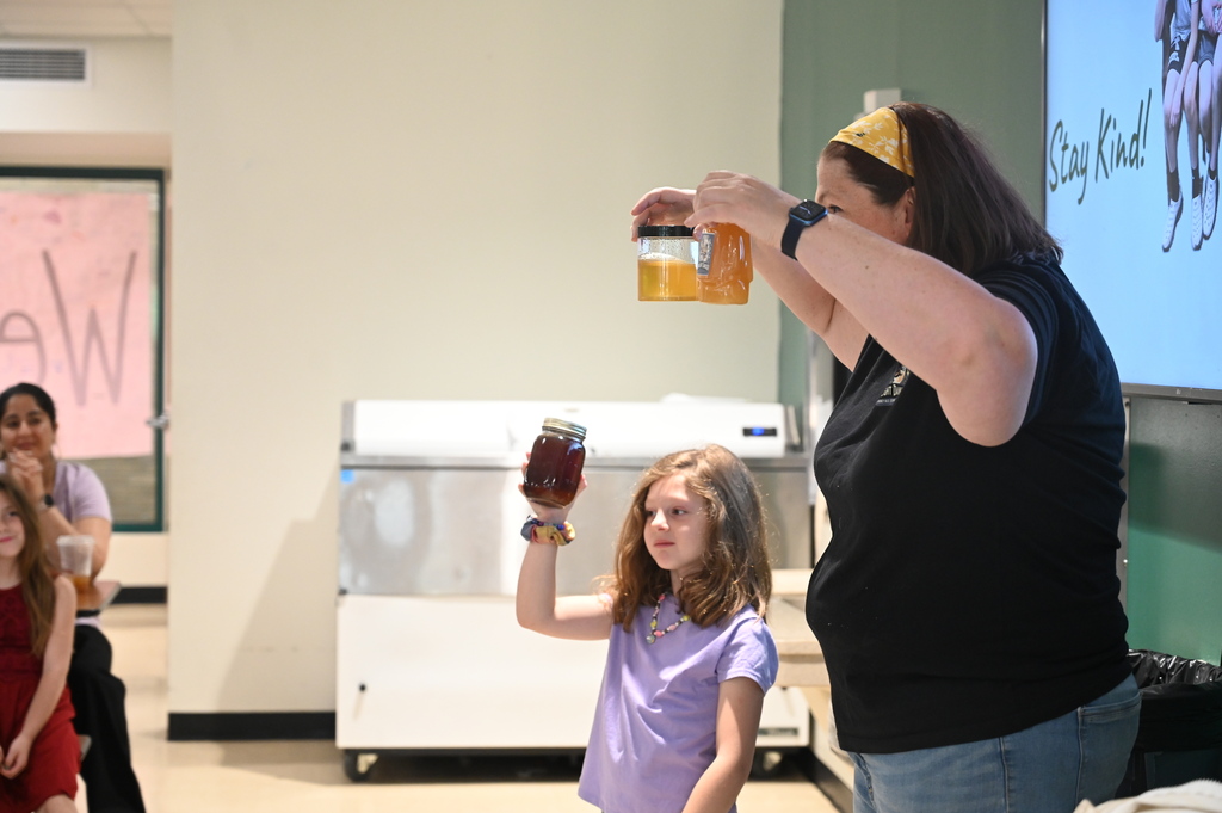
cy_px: 406
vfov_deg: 19.4
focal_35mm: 70
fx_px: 2374
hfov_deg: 28.9
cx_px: 611
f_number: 4
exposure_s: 1/100
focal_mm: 70
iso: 3200
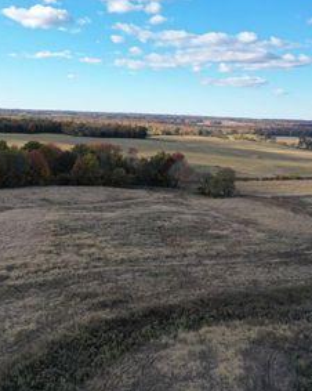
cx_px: 111
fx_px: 462
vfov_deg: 45.8
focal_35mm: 40
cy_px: 197
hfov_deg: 37.0
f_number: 2.8
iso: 100
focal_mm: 10.26
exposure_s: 1/1000
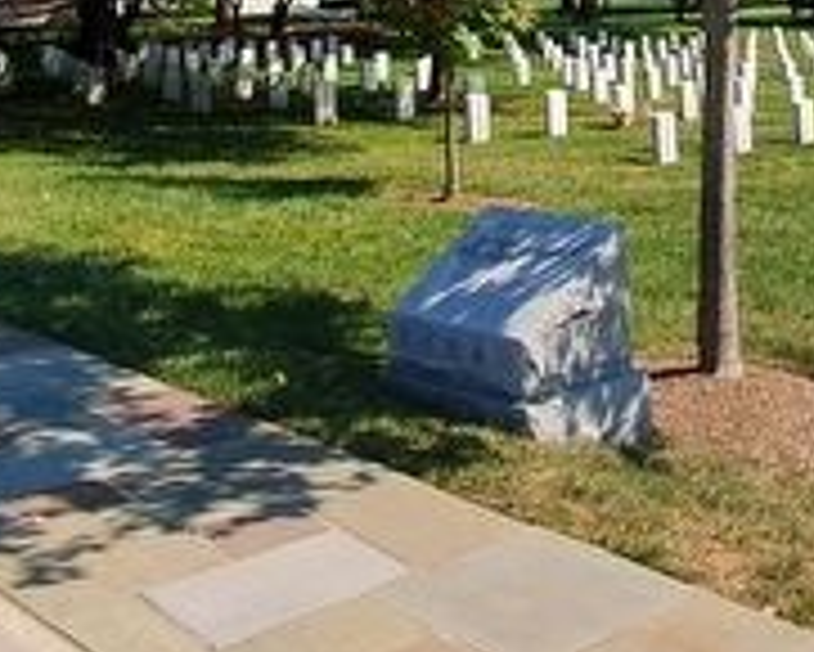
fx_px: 1350
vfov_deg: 22.9
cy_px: -283
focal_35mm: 56
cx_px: 576
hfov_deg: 33.1
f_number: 2.2
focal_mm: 1.8
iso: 50
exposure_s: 1/1012
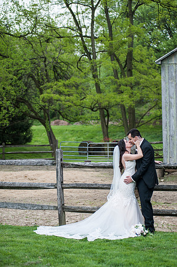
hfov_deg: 17.0
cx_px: 88
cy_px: 134
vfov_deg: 25.4
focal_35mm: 80
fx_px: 591
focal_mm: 80
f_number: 3.2
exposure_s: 1/1250
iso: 200
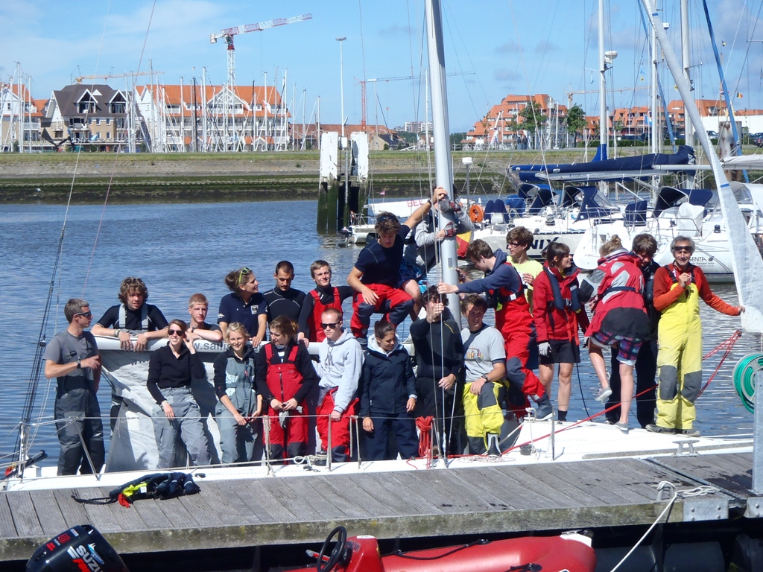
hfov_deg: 25.0
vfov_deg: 18.9
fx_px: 1719
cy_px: 286
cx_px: 382
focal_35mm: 78
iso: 200
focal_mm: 14
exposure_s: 1/100
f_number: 16
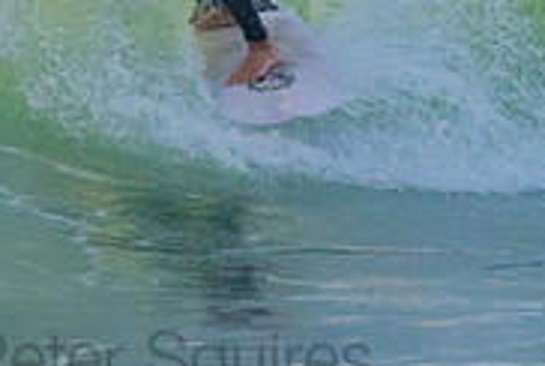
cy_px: -140
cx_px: 141
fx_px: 29963
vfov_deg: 0.7
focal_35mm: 1976
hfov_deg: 1.0
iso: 800
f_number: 5.6
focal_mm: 400
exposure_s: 1/1250
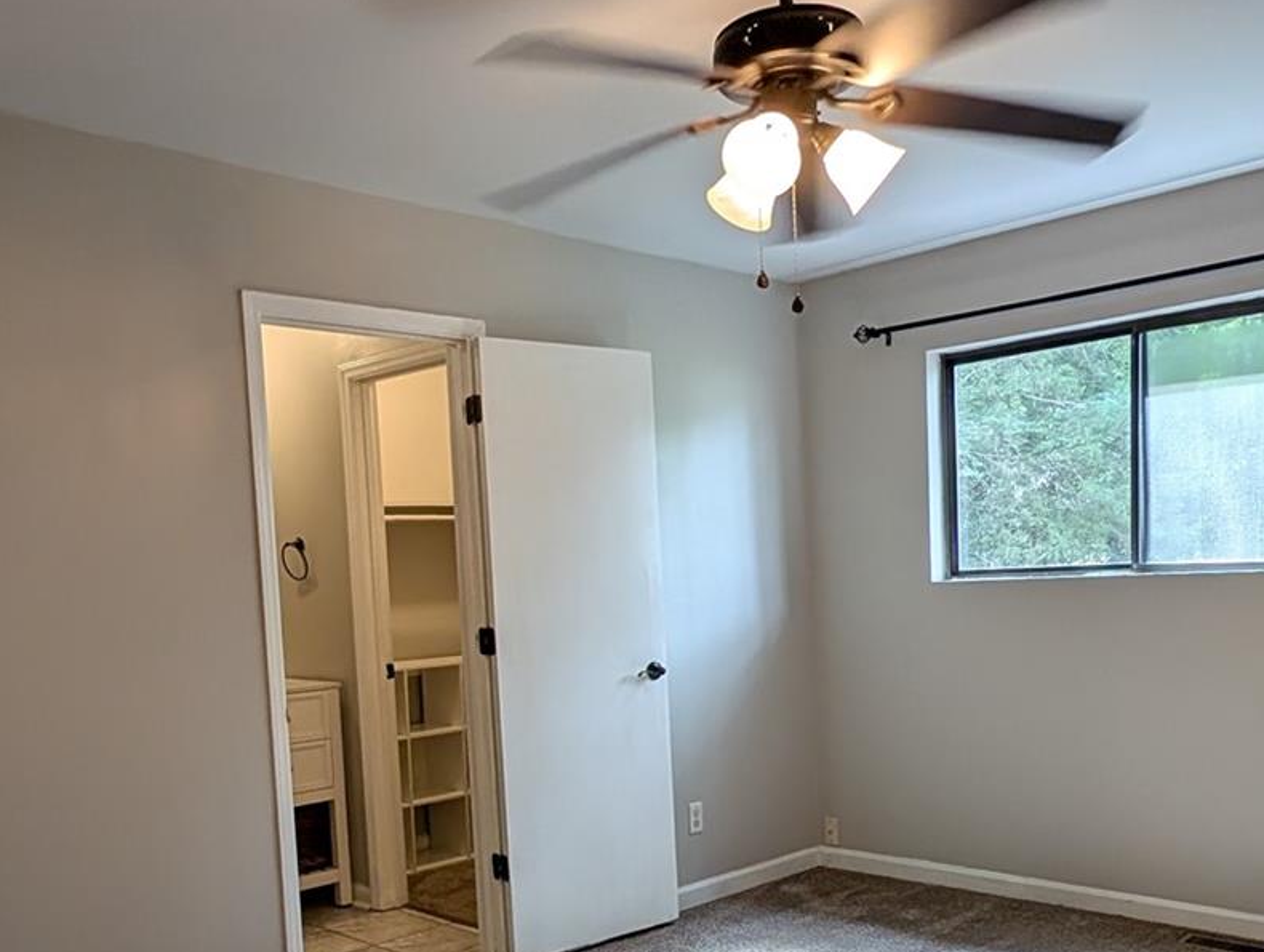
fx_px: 1134
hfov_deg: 58.3
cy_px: 656
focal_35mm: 31
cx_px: 632
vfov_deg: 44.7
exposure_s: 1/60
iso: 108
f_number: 1.95
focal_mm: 2.23
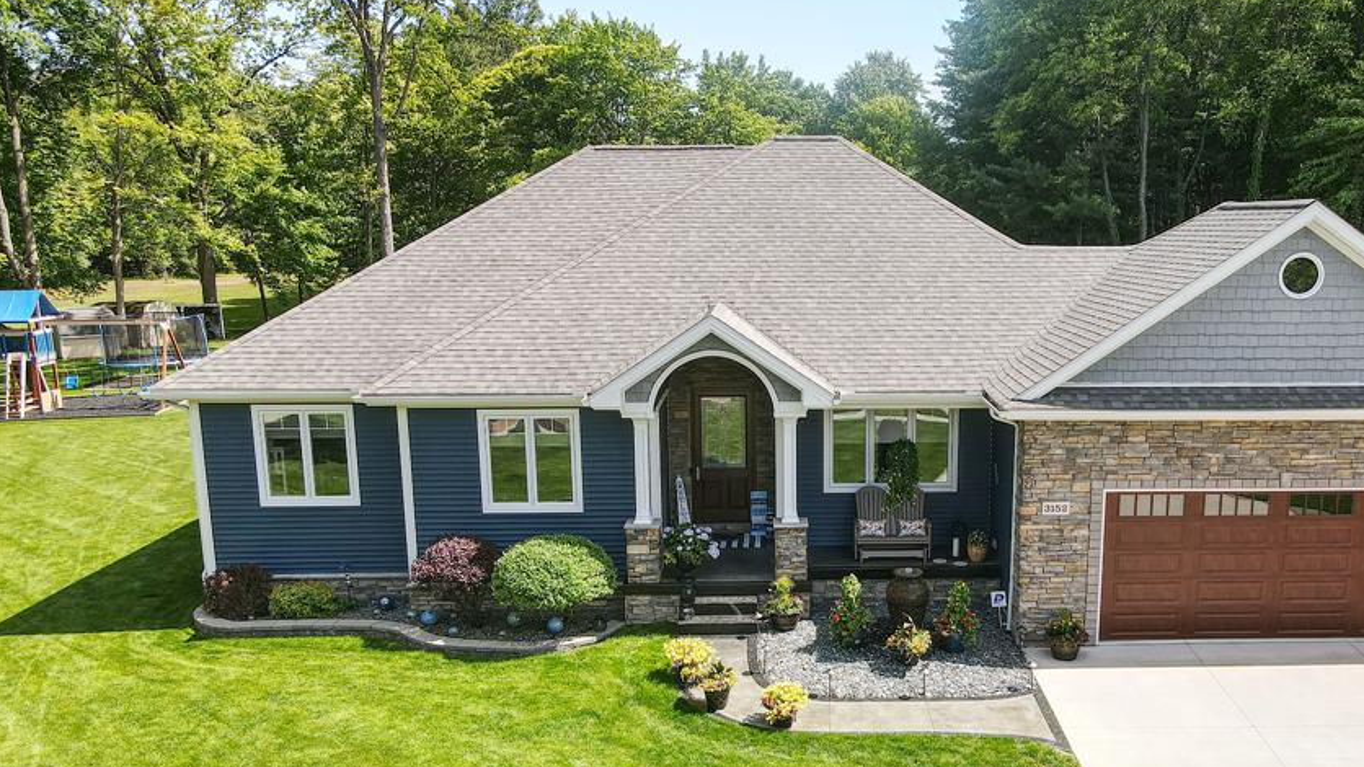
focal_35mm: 32
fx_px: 1157
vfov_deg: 36.5
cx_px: 829
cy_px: 476
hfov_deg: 60.4
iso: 100
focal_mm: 4.5
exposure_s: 1/40
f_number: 2.8
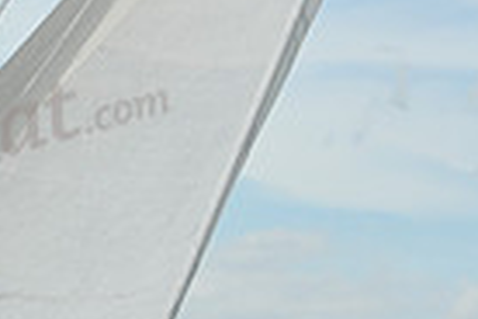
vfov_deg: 4.2
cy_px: 380
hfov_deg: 6.1
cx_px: -495
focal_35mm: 328
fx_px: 4355
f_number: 9
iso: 320
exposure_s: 1/1250
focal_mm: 78
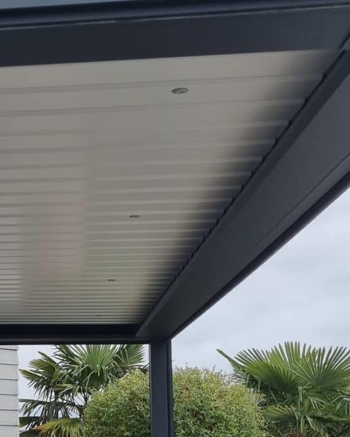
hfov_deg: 20.2
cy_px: 315
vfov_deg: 26.5
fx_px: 919
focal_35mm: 71
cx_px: -69
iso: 50
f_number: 1.8
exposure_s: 1/208
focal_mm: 6.7
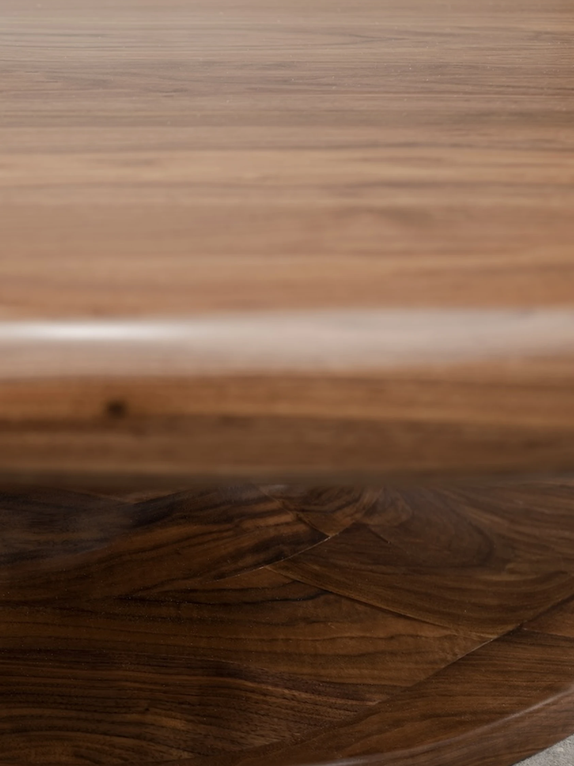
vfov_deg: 23.8
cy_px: 428
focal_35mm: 82
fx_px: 1813
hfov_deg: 17.5
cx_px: -11
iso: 31
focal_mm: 50
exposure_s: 1/80
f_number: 5
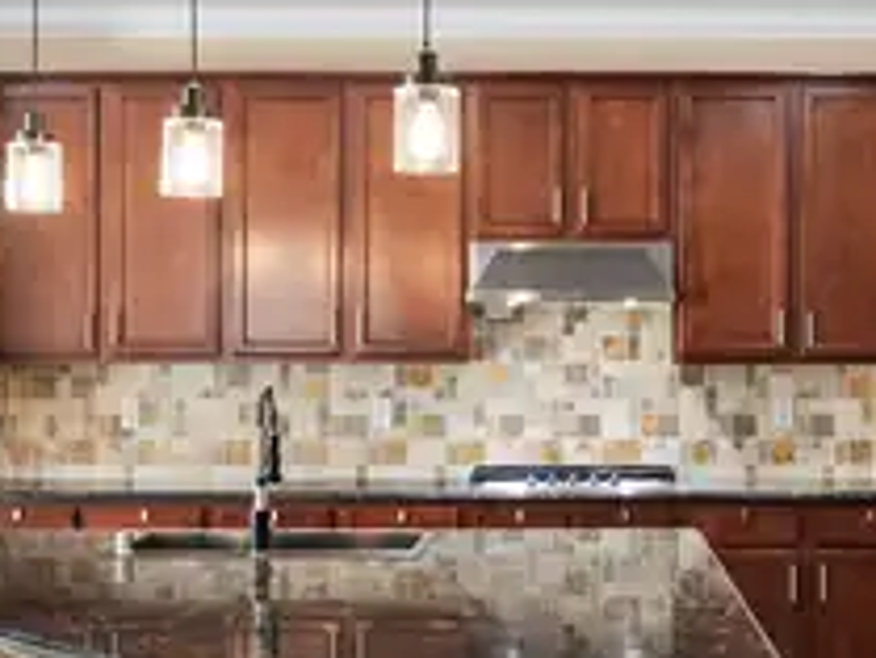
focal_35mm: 68
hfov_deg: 28.4
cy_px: 337
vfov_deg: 21.6
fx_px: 1722
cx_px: 574
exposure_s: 1/3
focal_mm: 25
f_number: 8
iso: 400
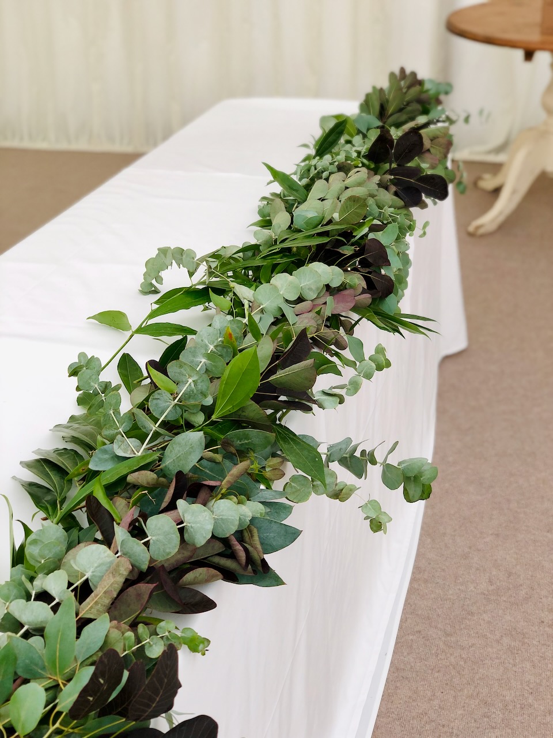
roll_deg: +3.3
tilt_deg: -24.5
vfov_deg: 36.8
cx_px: 276
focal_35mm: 52
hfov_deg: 28.0
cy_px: 369
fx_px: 1108
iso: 25
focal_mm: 6
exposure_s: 1/50
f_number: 2.4
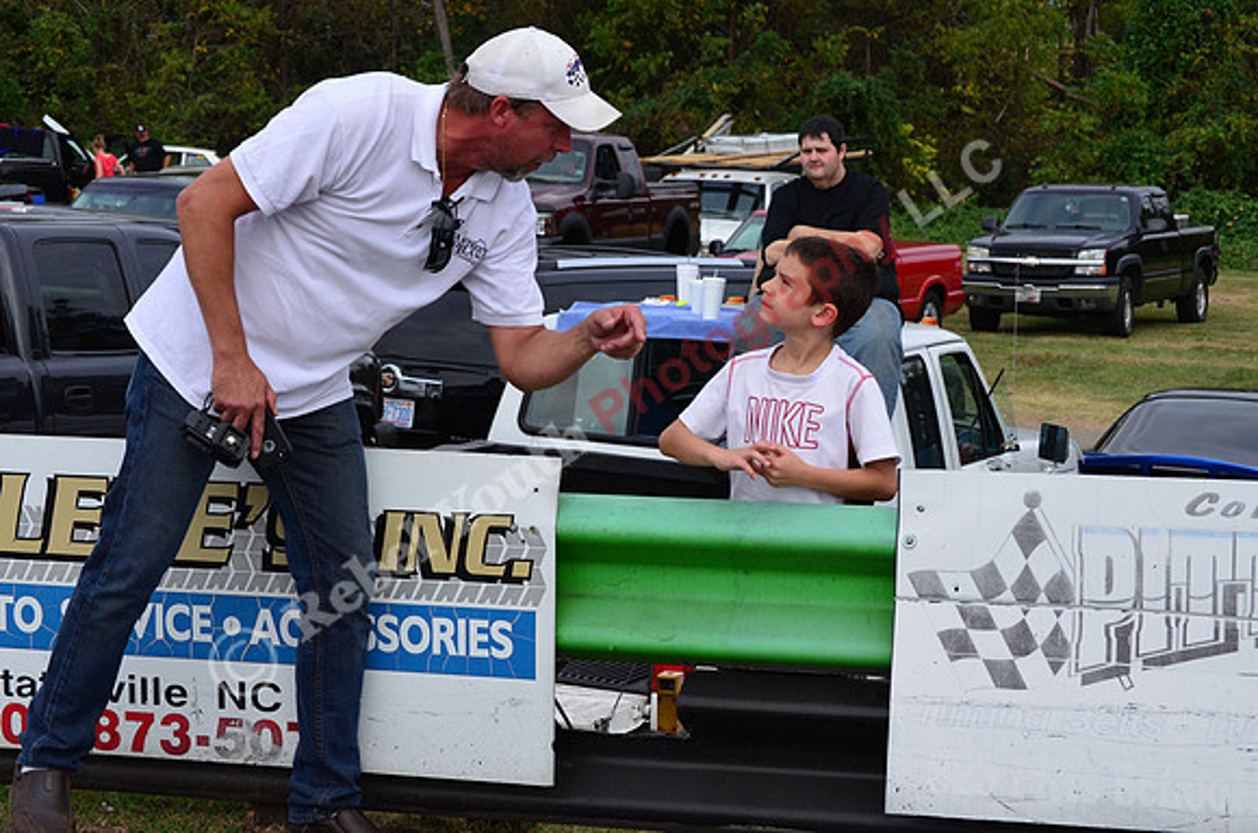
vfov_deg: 14.6
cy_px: 416
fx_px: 3243
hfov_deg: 22.0
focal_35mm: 93
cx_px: 629
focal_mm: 62
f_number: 9
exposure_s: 1/1250
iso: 1000
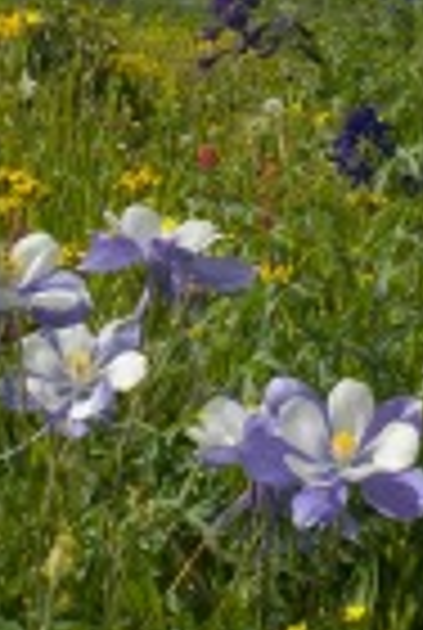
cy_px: -252
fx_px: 3437
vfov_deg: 10.2
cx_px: 252
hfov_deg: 7.0
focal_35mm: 196
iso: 250
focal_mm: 34
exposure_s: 1/80
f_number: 20
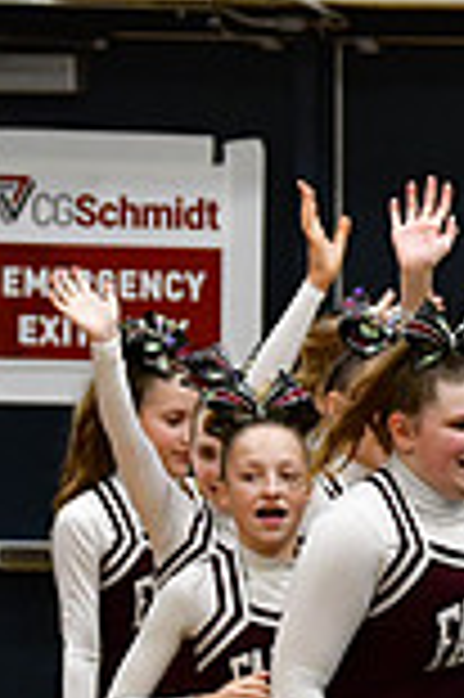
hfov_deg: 1.8
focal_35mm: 756
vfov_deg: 2.7
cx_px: 1288
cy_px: 723
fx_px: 14648
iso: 4000
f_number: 3.5
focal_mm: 135
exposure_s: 1/500
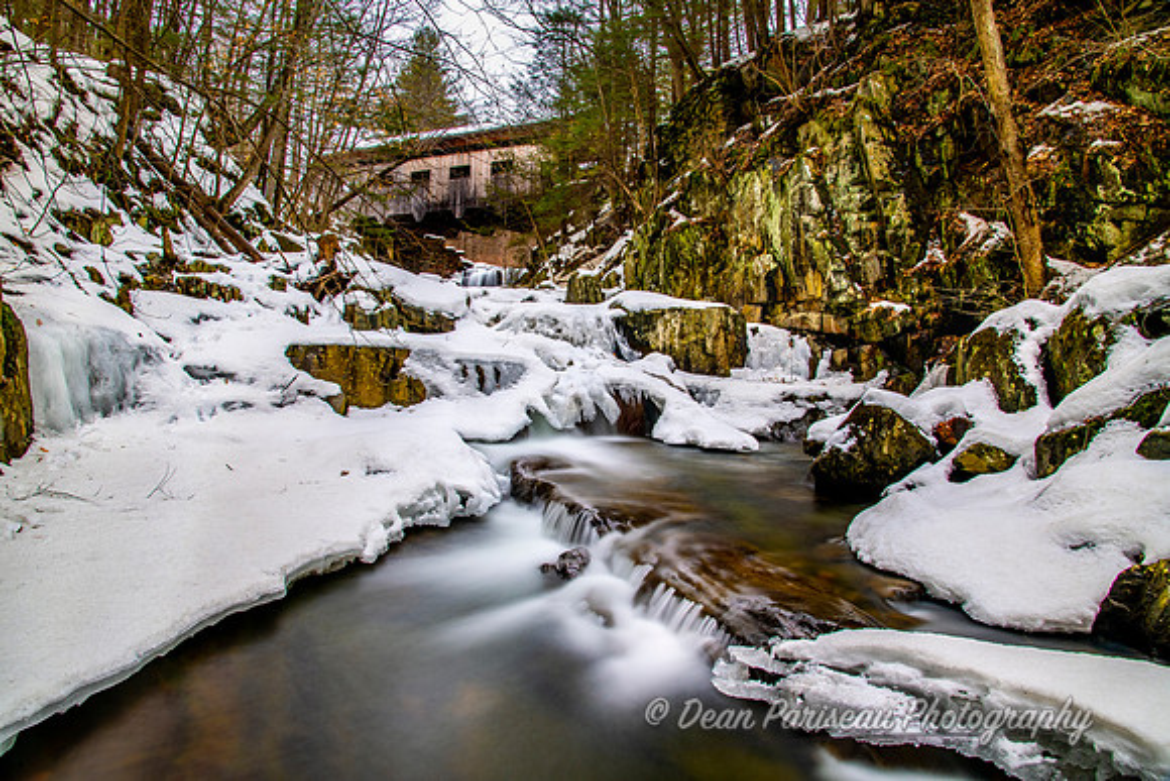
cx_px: 585
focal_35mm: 28
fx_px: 910
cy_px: 390
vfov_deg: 46.4
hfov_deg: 65.5
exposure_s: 20
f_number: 16
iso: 200
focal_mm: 28
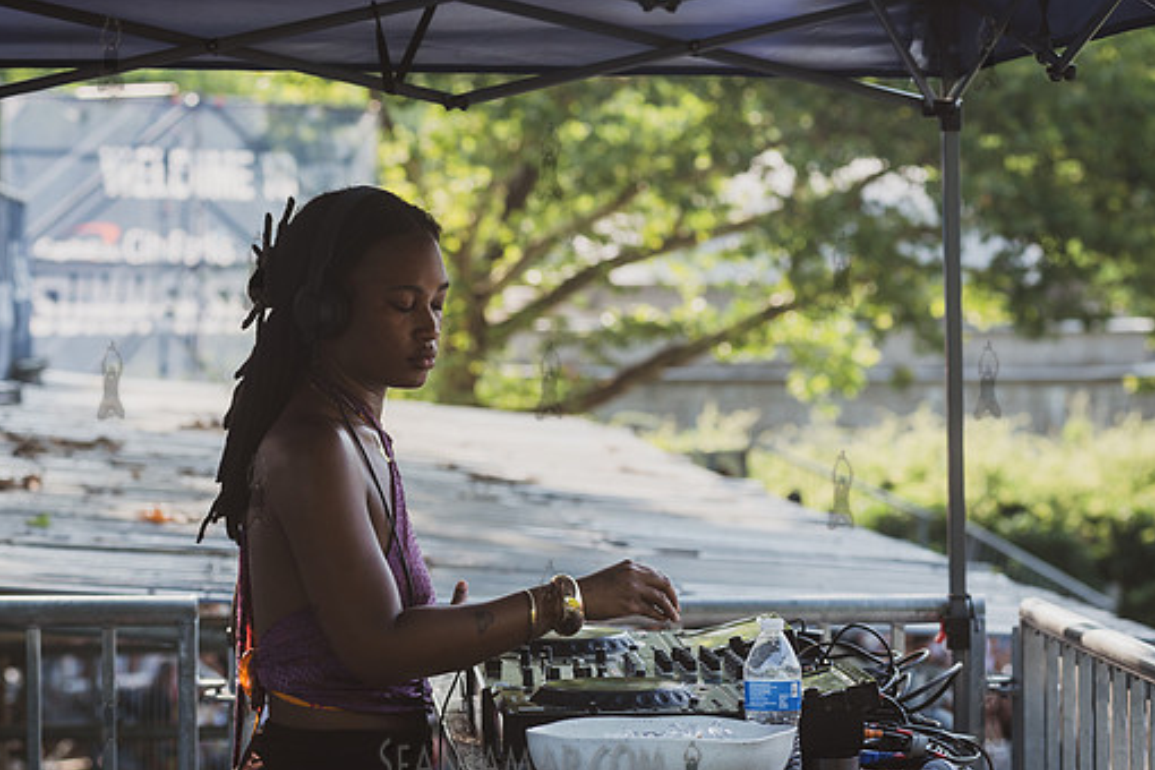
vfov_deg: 11.5
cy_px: 380
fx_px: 3818
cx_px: 531
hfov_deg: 17.2
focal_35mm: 119
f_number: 5
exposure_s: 1/320
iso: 200
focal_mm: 100
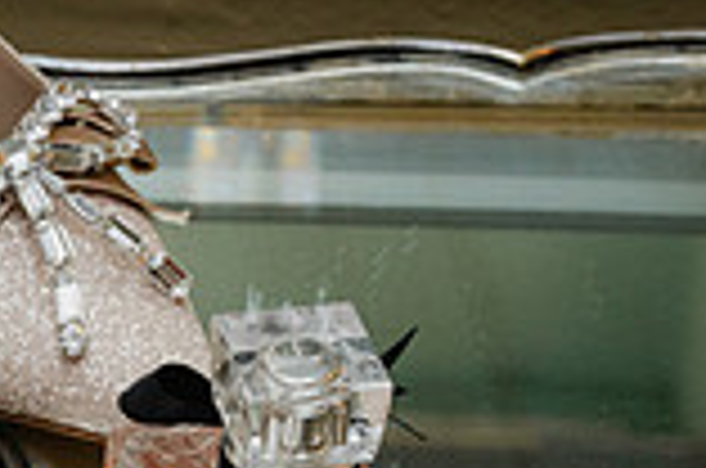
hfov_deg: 9.8
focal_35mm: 200
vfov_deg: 6.8
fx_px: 3914
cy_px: 614
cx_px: -508
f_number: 11
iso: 1250
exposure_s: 1/200
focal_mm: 54
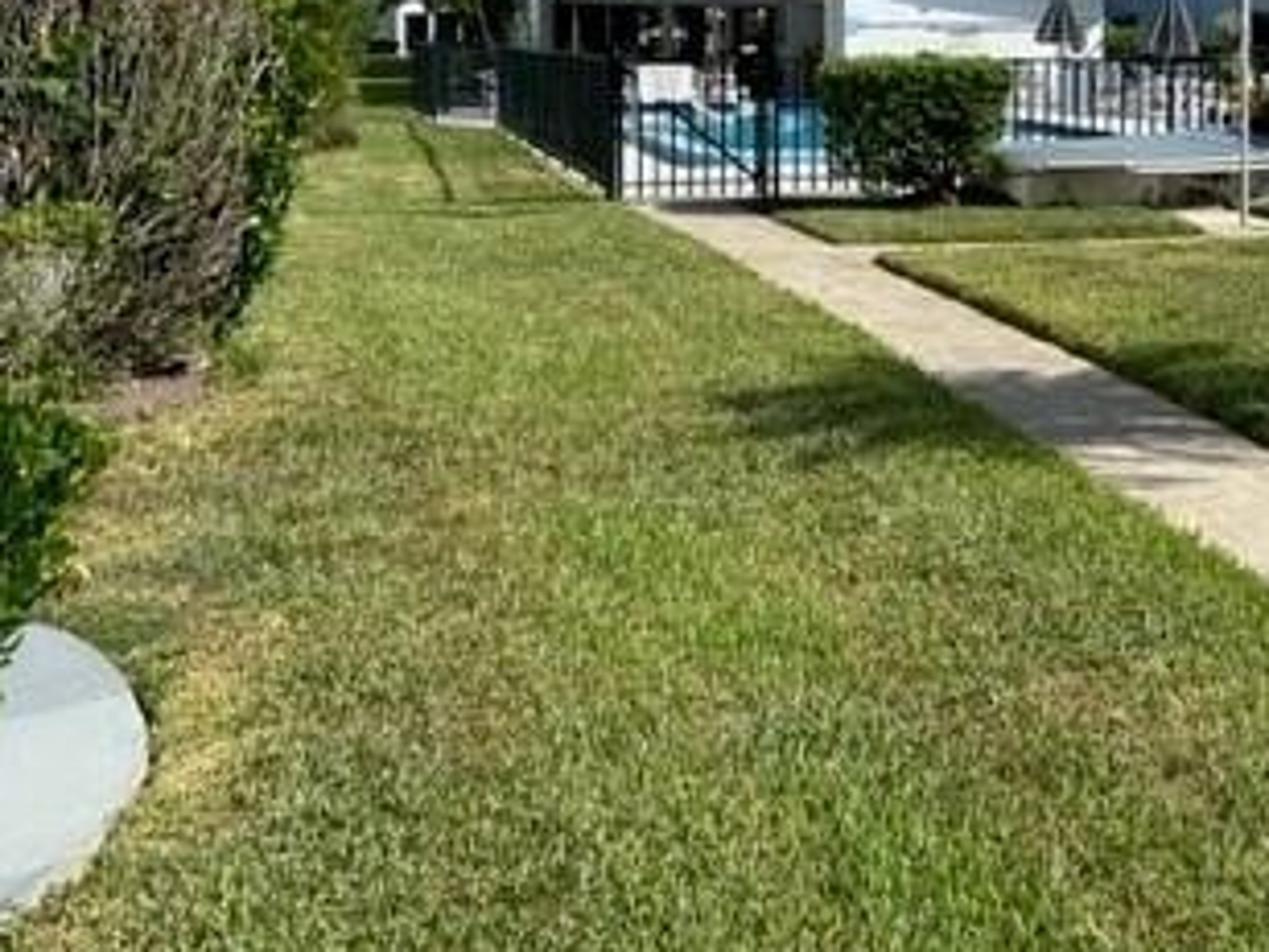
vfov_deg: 26.1
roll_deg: +0.2
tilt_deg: -0.7
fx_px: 1980
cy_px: 74
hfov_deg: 34.0
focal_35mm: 54
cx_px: 1088
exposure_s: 1/4115
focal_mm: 5.7
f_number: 1.5
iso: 50
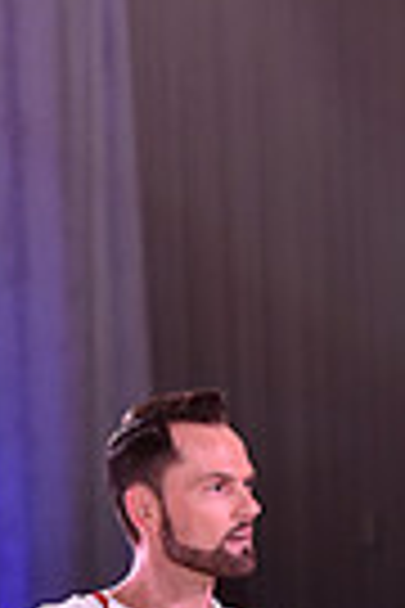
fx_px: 8420
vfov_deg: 4.1
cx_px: 596
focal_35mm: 499
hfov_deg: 2.7
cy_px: 973
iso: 1600
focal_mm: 116
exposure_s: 1/160
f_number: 5
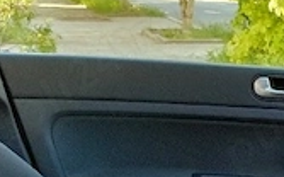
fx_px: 735
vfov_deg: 12.1
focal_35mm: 95
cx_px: 400
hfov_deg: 19.6
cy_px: 360
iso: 112
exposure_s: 1/33.4
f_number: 1.8
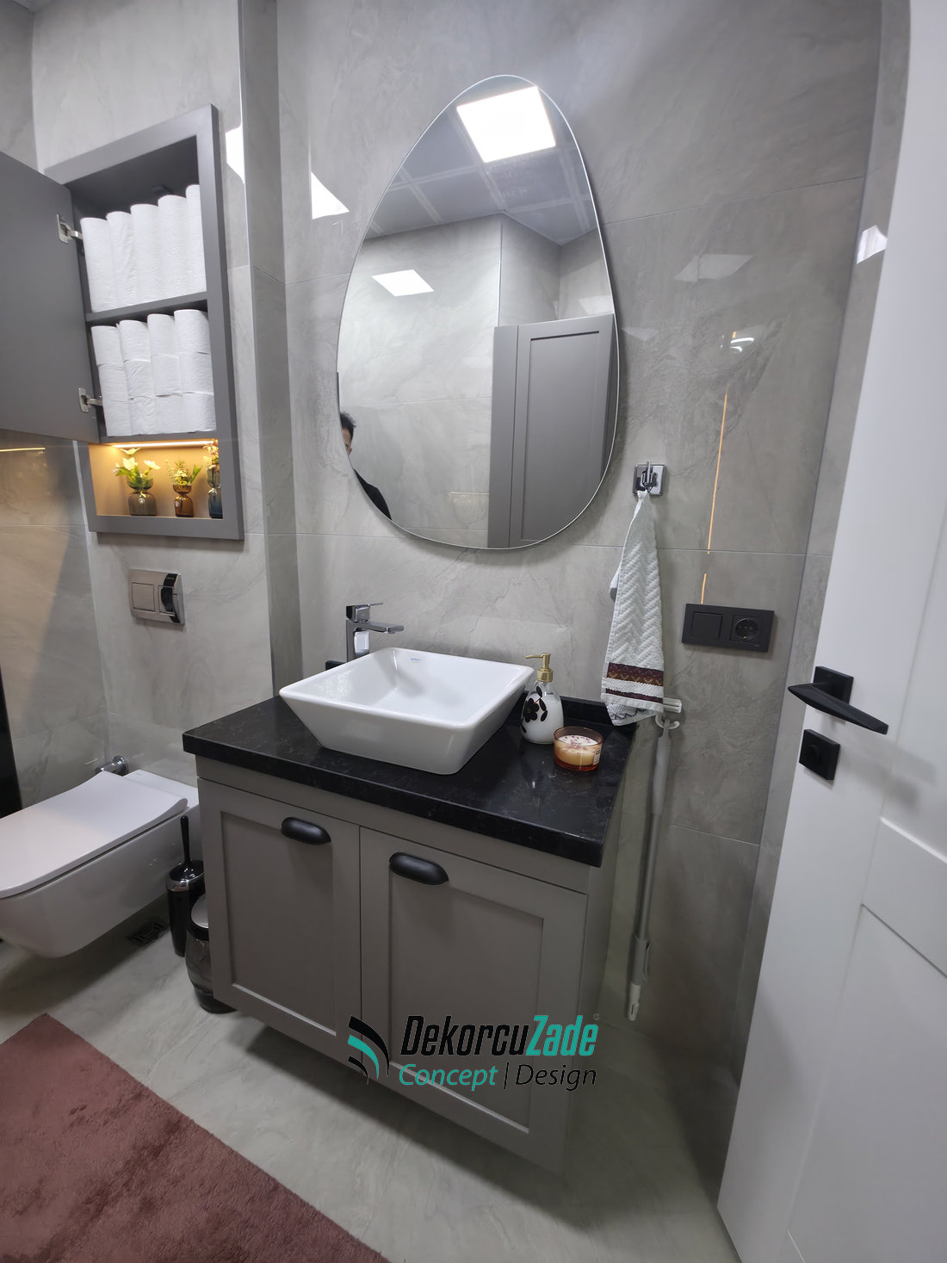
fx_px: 474
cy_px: 632
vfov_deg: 106.2
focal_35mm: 13
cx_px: 474
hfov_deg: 89.9
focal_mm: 2.2
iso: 100
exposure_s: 1/50
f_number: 1.9
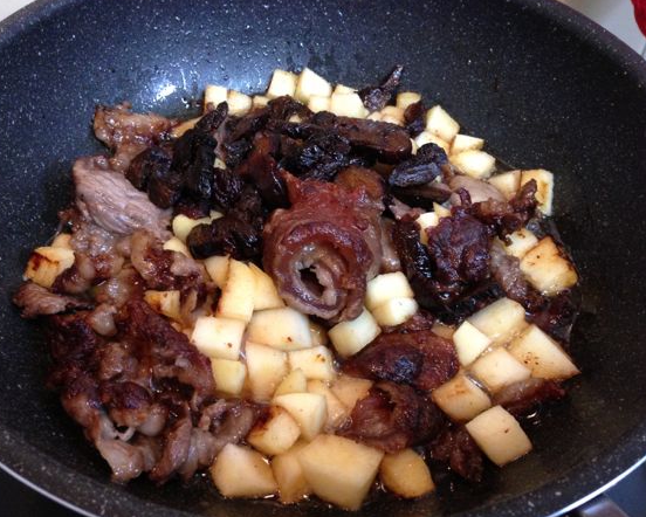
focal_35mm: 35
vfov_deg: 42.2
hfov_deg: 51.5
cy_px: 260
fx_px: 669
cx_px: 315
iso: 250
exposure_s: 1/20
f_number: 2.4
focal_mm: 4.13
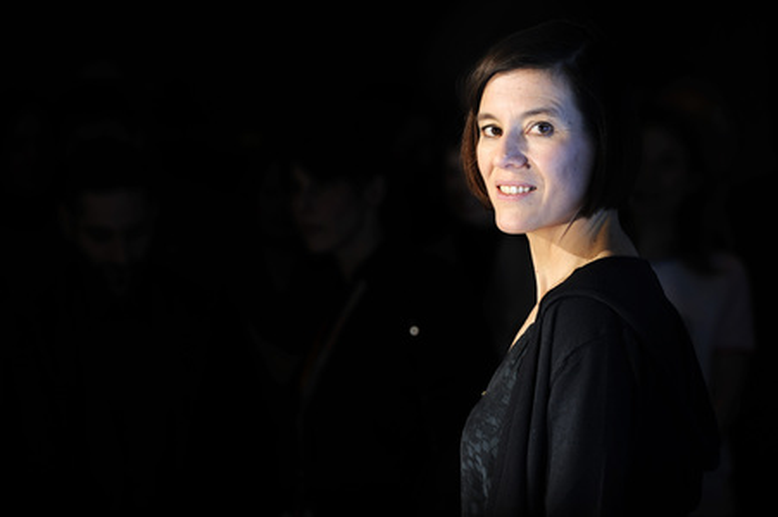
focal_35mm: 200
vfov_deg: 6.9
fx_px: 4319
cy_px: 258
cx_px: 389
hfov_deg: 10.3
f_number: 6.3
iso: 200
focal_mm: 200
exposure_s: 1/320
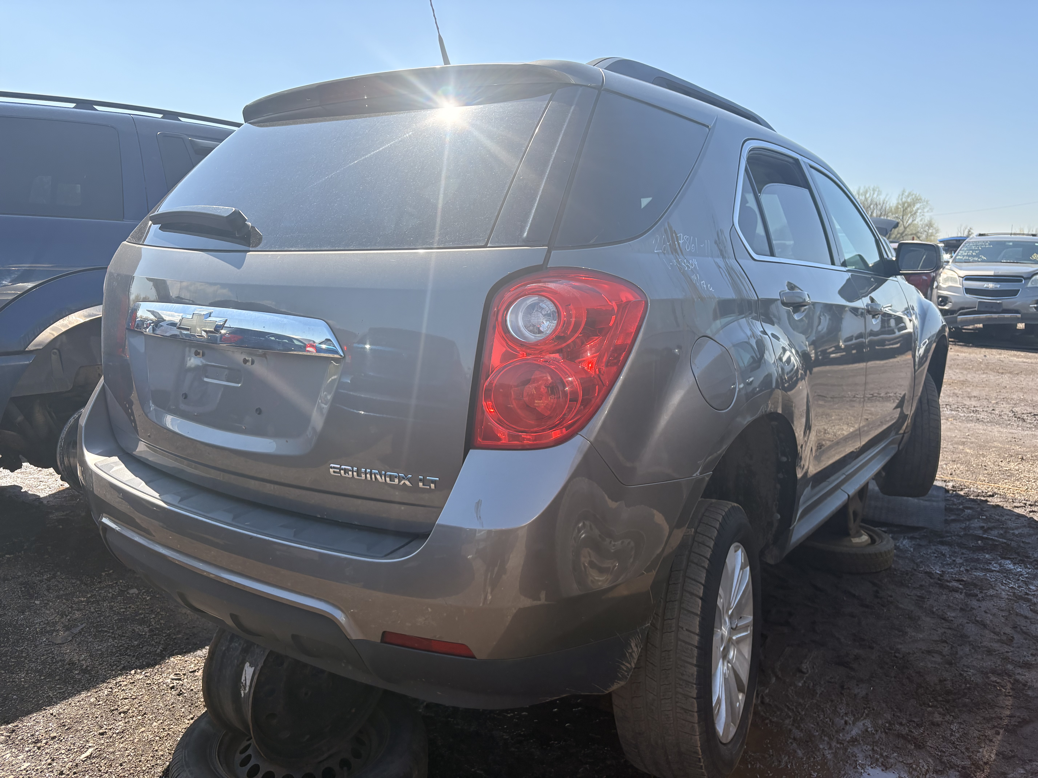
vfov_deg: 53.1
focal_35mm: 26
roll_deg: -0.8
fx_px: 780
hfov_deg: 67.3
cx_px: 519
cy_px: 389
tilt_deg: -8.8
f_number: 1.6
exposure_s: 1/1751
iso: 64
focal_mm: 5.96
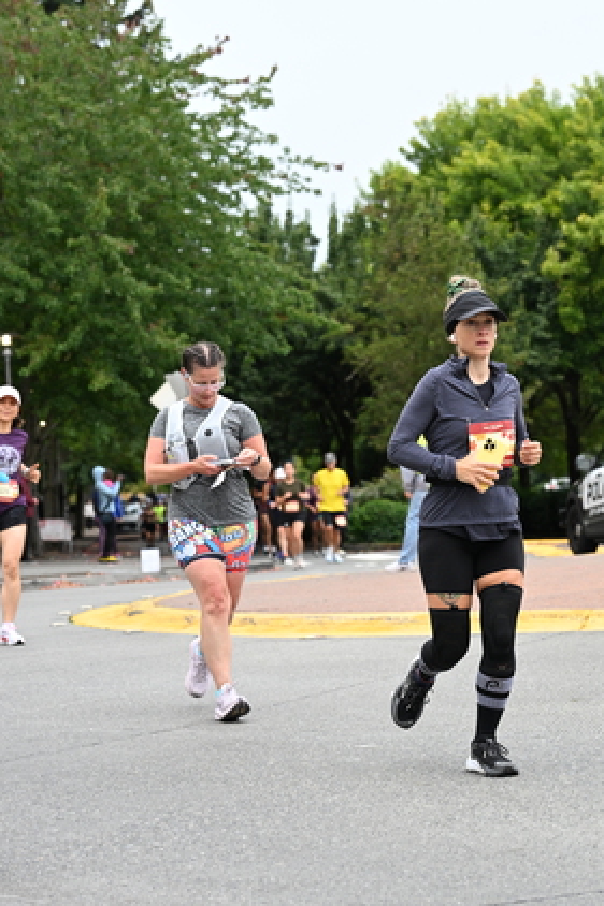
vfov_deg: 22.6
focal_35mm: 90
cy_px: 406
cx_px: 360
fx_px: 2267
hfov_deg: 15.2
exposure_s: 1/800
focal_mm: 69
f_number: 4
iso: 1600
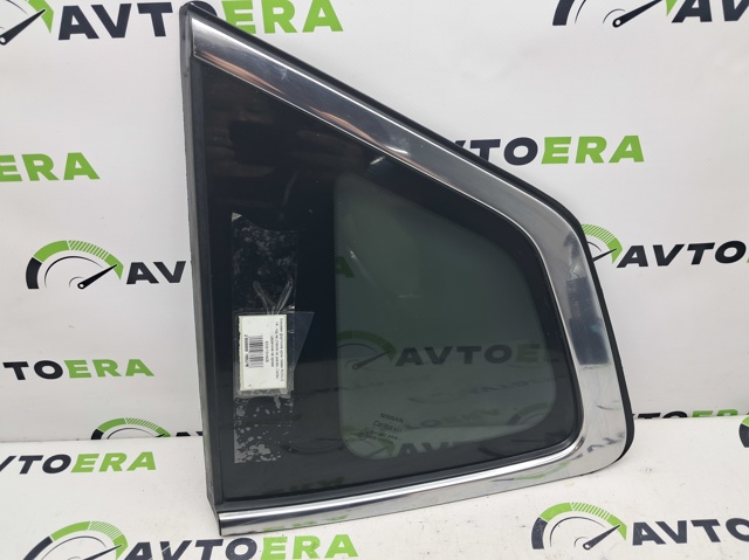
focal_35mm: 27
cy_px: 280
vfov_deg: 51.3
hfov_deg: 65.4
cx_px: 374
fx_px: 584
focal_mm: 4
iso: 50
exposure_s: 1/50
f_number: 1.8
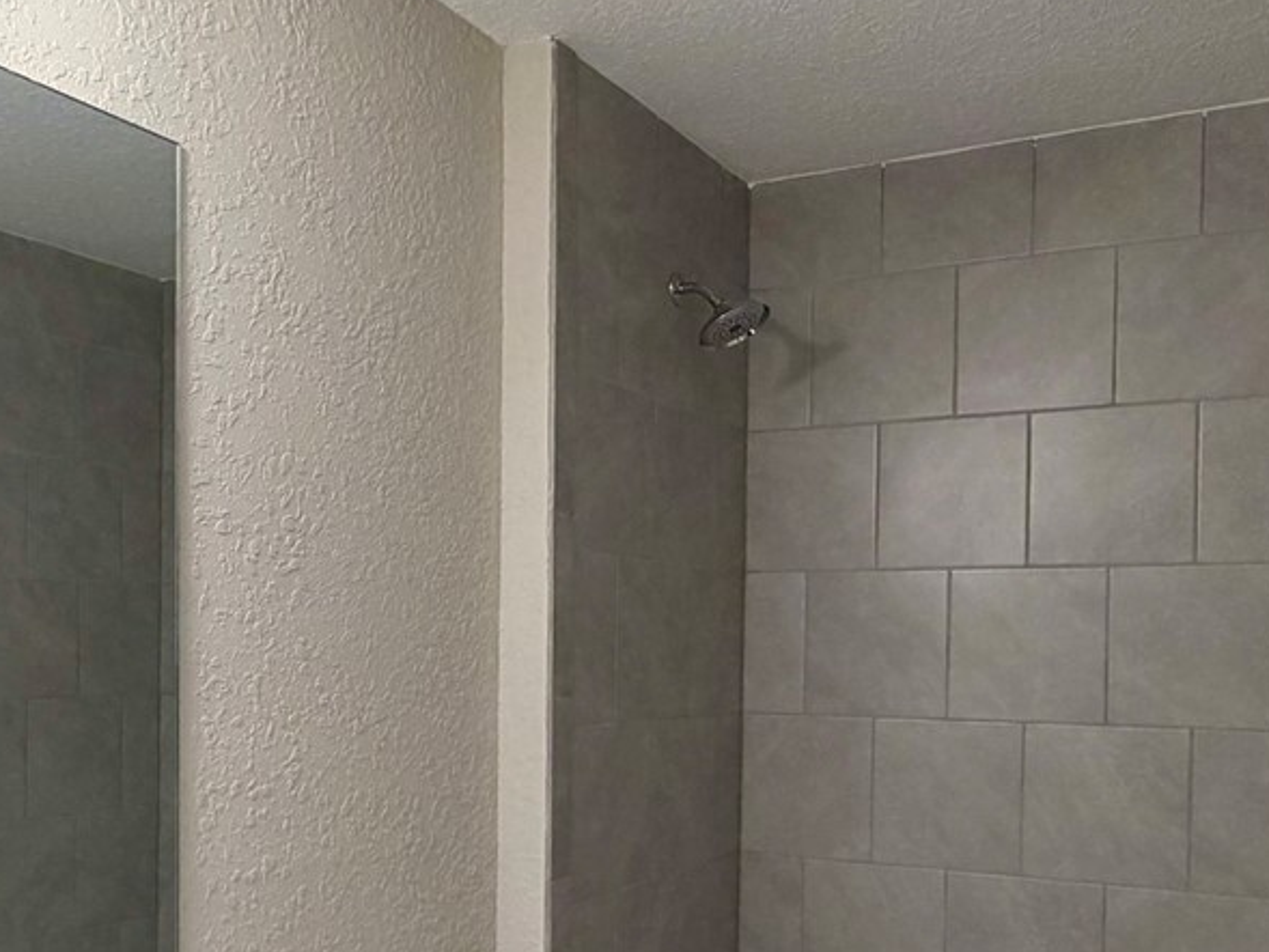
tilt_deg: -0.4
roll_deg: +0.5
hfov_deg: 49.0
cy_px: 683
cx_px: 610
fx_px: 1393
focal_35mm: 38
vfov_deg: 37.1
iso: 320
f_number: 2.2
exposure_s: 1/120
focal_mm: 2.22
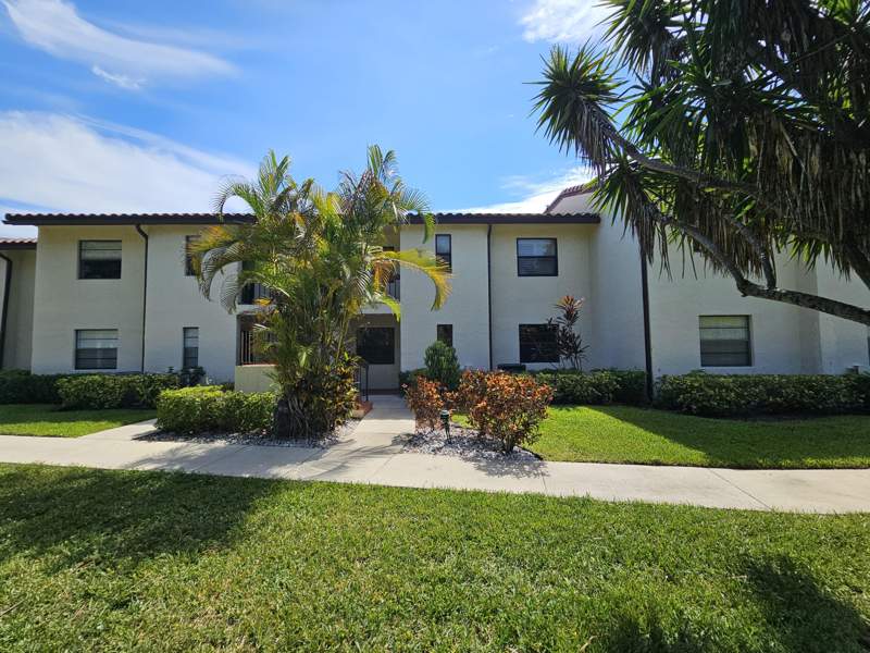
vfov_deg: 89.9
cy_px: 326
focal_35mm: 13
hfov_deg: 106.2
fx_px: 327
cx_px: 435
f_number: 2.2
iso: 50
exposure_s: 1/1854
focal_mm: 2.2
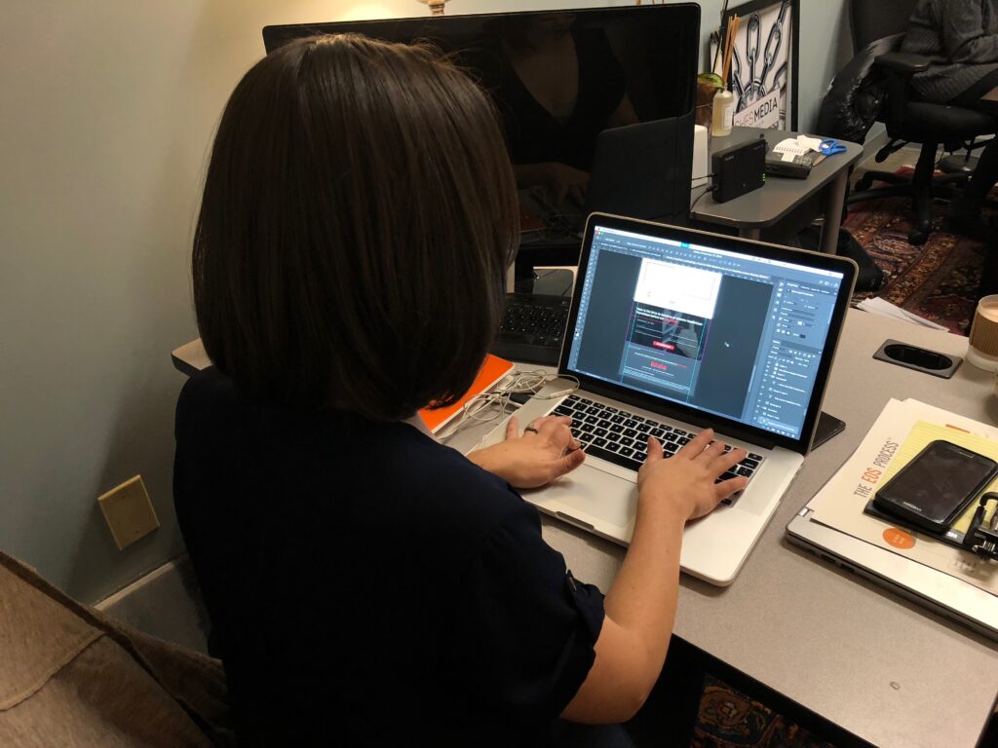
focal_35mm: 28
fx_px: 807
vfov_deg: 49.7
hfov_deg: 63.4
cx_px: 499
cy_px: 374
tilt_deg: -33.8
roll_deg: +4.7
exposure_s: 1/15
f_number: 1.8
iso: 50
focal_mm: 3.99
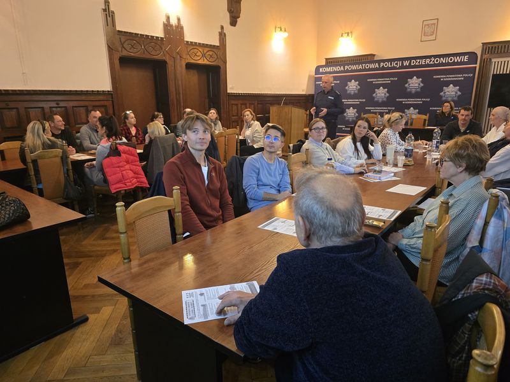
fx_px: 339
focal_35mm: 23
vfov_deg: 58.9
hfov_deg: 73.9
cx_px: 255
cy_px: 191
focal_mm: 6.3
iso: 1000
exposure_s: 1/60
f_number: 1.7
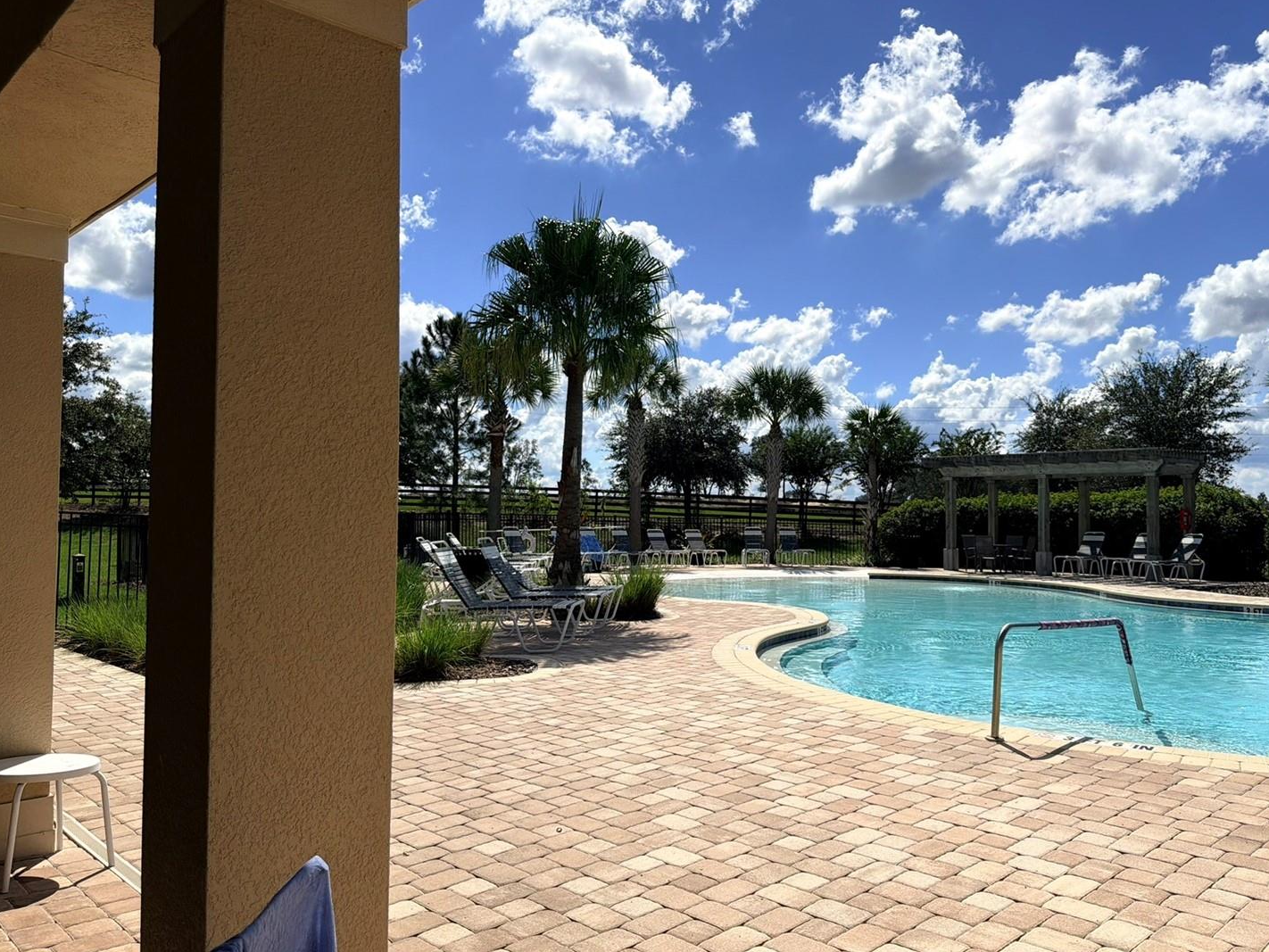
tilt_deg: +2.0
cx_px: 695
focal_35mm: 27
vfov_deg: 51.4
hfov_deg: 65.2
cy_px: 475
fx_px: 990
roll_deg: -0.2
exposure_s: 1/11905
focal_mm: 6.76
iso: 80
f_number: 1.78
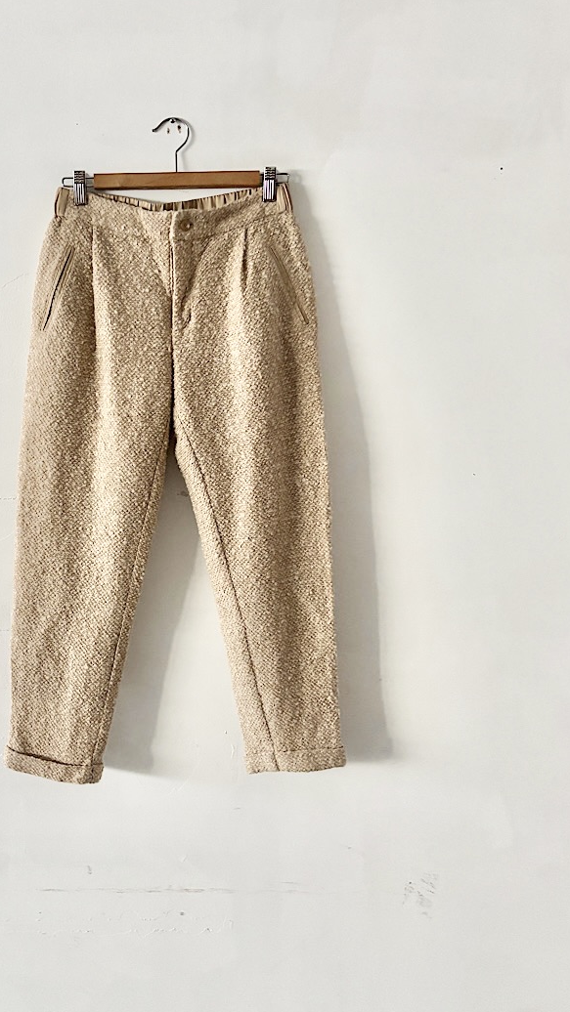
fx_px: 940
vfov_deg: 56.5
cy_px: 448
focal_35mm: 35
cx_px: 168
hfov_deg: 33.3
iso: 500
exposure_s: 1/60
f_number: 1.6
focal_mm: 5.96
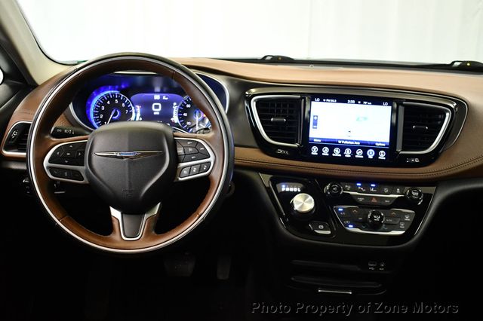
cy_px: 160
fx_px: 483
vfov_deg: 36.8
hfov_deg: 53.2
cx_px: 242
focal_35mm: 36
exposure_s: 1/80
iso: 3200
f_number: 3.8
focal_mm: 24
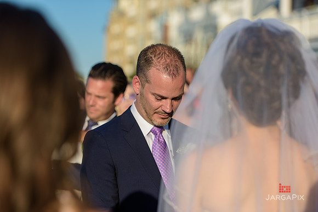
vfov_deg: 13.0
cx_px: 159
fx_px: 928
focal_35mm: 105
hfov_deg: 19.5
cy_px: 106
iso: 200
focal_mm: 105
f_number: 3.2
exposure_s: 1/2500
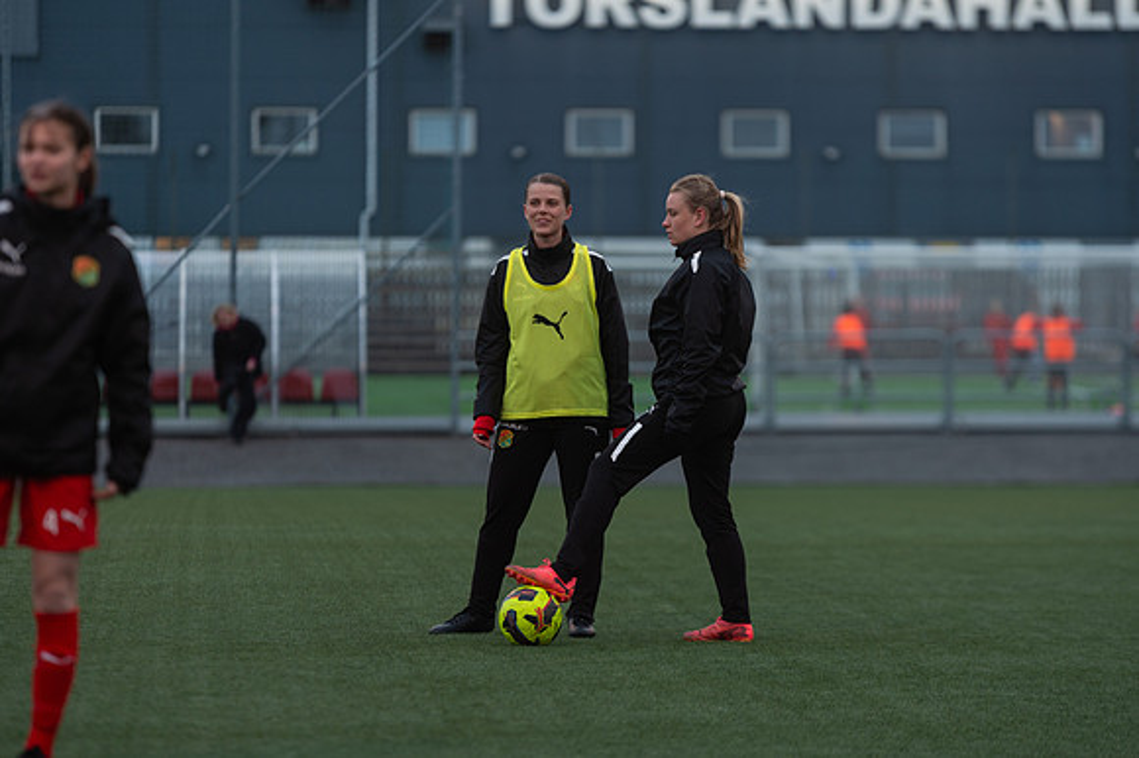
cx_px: 570
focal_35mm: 210
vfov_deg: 6.5
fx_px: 6650
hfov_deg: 9.8
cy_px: 379
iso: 200
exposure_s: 1/400
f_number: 3.2
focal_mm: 200
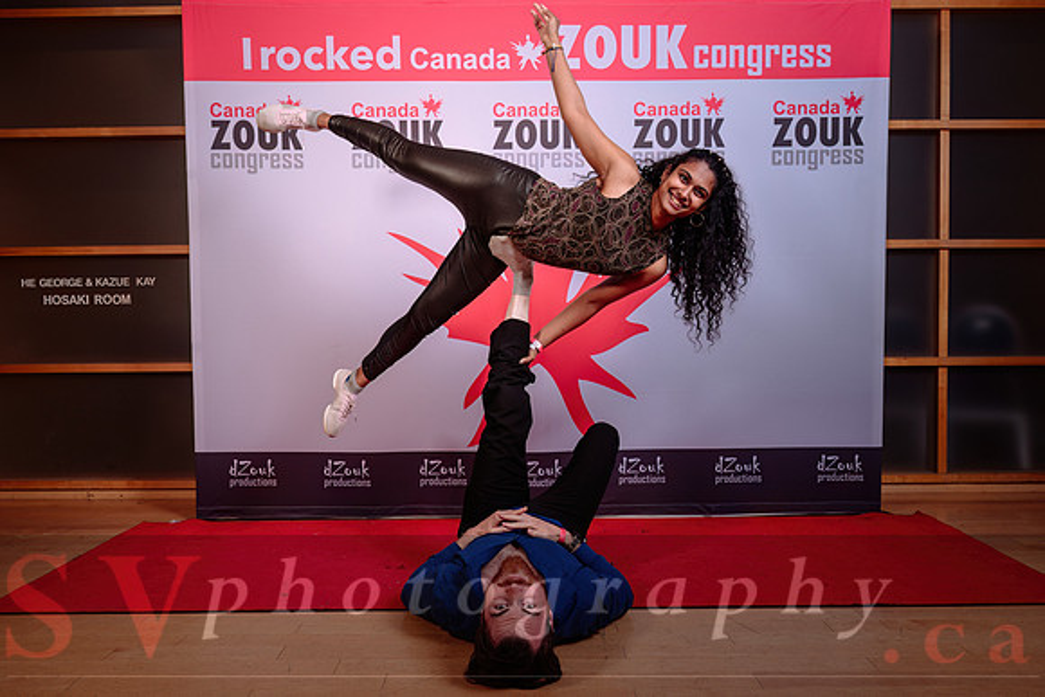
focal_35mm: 30
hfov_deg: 61.8
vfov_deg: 43.6
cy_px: 348
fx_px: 872
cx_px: 522
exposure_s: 1/160
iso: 100
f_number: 5.6
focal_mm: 26.5
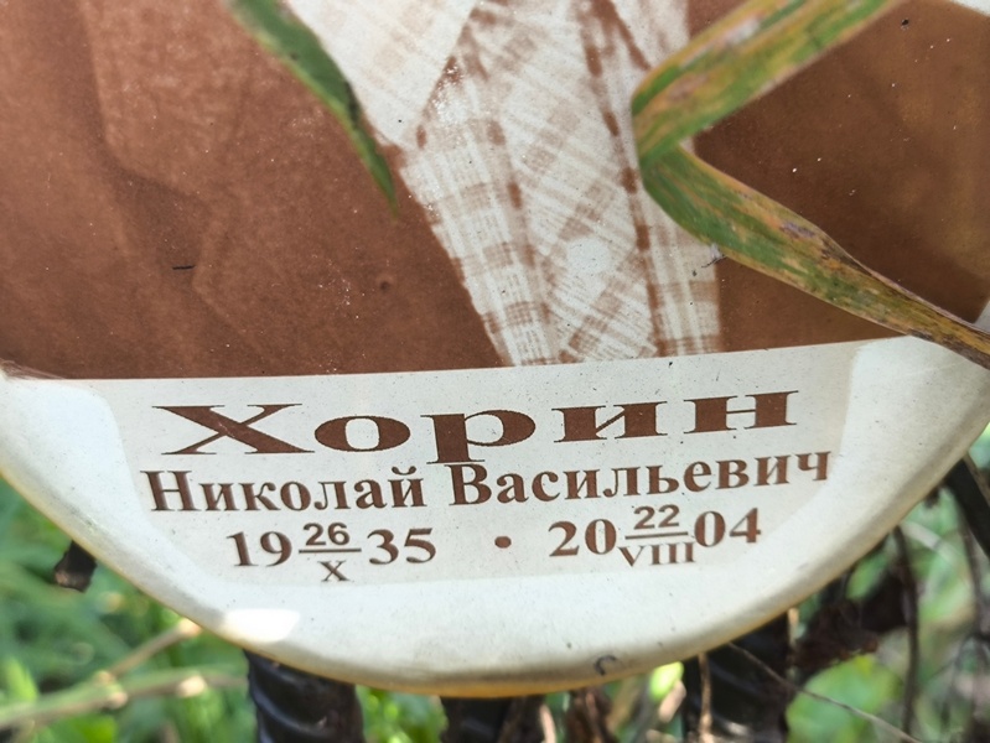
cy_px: 372
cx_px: 495
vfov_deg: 29.1
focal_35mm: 50
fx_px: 1431
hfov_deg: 38.2
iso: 64
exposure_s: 1/60
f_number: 1.7
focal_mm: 4.71
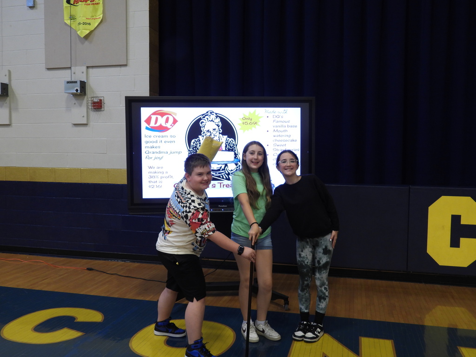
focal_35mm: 33
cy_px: 178
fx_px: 454
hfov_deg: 55.4
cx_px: 238
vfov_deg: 42.9
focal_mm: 5.9
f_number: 3.2
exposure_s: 1/30
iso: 160
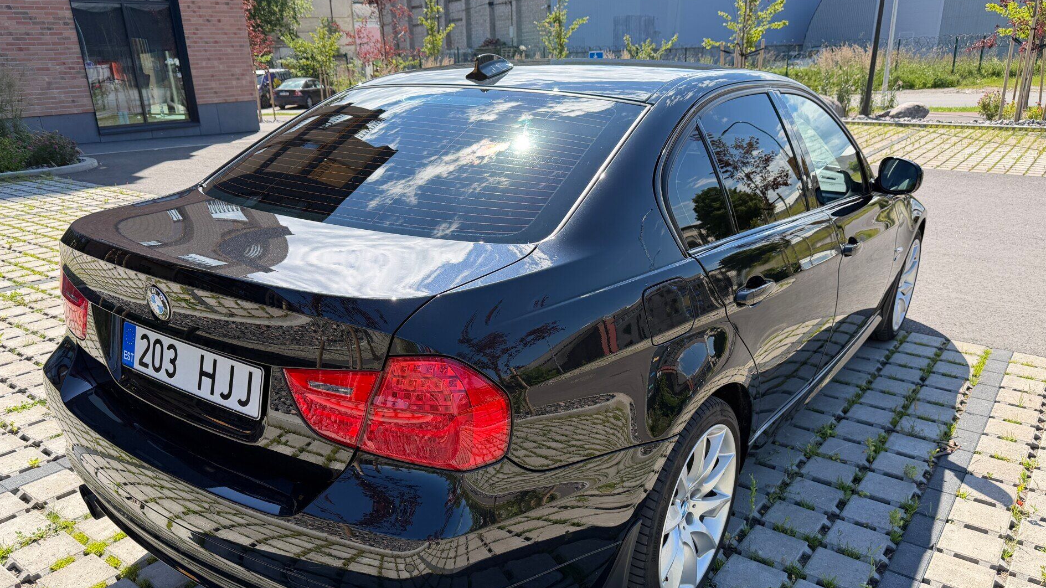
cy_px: 371
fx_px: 749
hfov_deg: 69.9
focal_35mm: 27
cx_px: 511
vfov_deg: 42.5
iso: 100
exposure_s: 1/1653
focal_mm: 6.76
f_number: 1.78
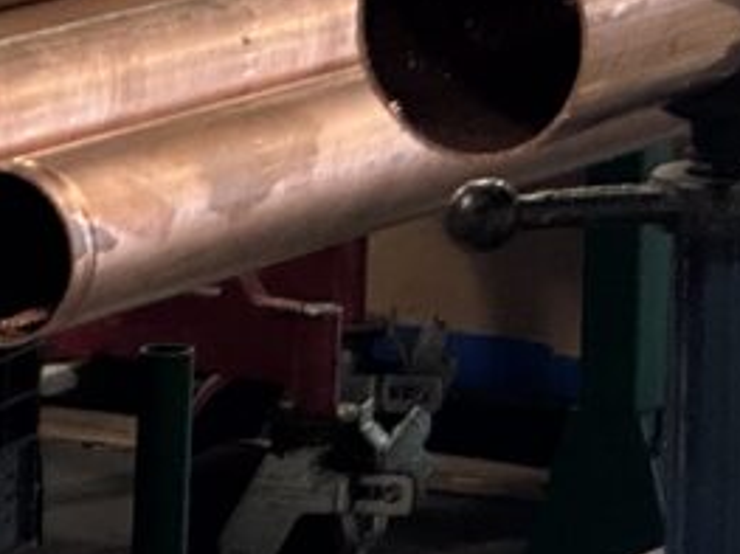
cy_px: -567
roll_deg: -1.5
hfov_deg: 6.1
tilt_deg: -4.0
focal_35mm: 322
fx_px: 6880
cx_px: 1089
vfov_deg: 4.5
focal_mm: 9
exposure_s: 1/60
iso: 250
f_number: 2.8
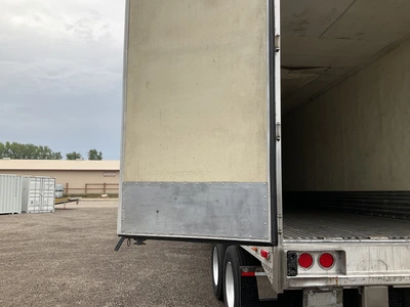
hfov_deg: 61.7
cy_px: 154
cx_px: 205
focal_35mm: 29
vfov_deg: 48.2
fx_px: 343
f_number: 1.8
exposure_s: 1/295
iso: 25
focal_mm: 3
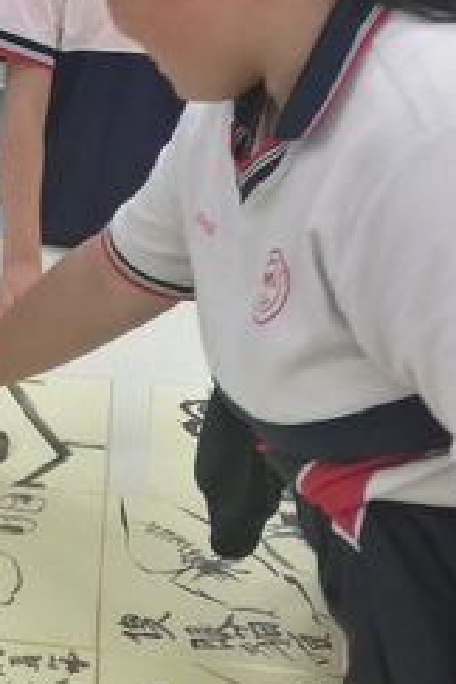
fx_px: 1539
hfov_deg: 15.6
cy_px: 201
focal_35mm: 81
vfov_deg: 24.9
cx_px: -211
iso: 80
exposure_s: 1/33.3
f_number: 2
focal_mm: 4.04
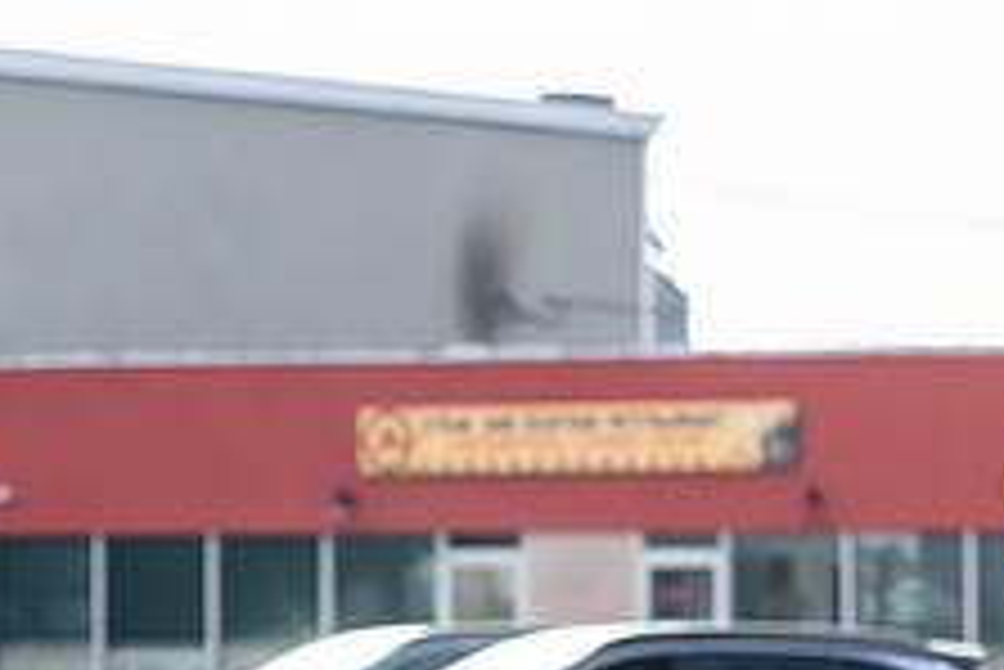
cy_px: 529
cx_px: 1229
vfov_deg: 3.8
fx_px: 10241
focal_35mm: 367
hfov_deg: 5.6
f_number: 5
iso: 250
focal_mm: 82
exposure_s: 1/1000
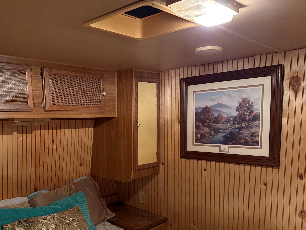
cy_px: 151
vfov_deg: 43.6
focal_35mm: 32
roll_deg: +1.0
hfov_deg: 56.2
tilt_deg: -6.0
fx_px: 283
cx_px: 117
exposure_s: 1/30
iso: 800
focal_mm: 6.76
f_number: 1.78
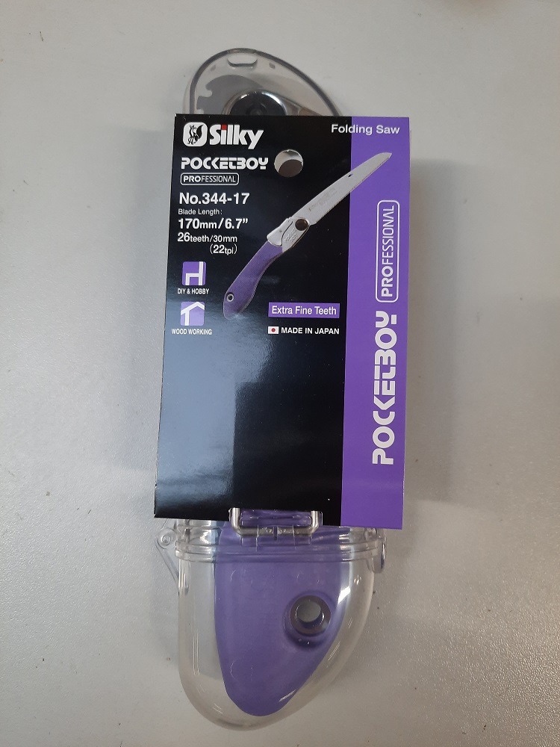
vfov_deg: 69.4
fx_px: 539
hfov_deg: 54.9
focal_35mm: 25
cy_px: 374
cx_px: 280
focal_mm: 4.6
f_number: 2
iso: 200
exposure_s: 1/50
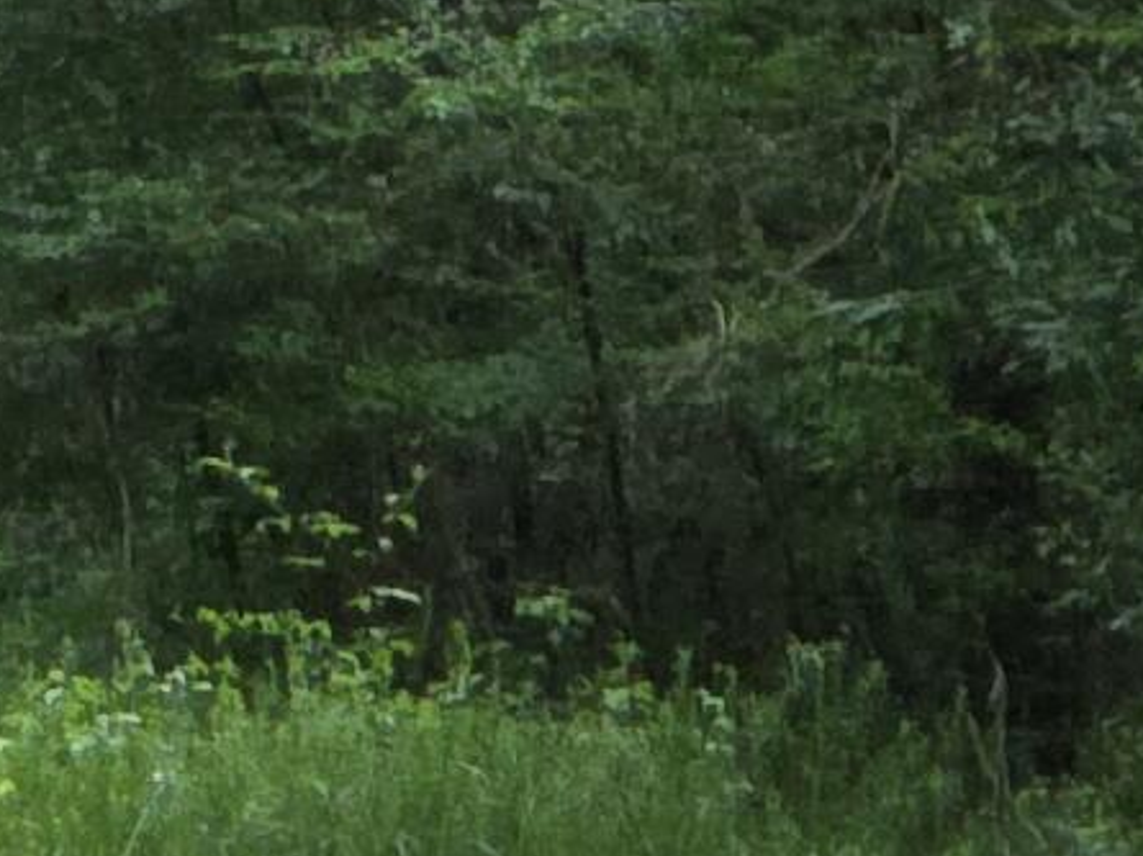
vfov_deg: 1.9
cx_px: -1056
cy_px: 87
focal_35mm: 776
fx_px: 25602
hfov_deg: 2.5
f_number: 3.4
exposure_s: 1/120
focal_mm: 18.6
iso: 500
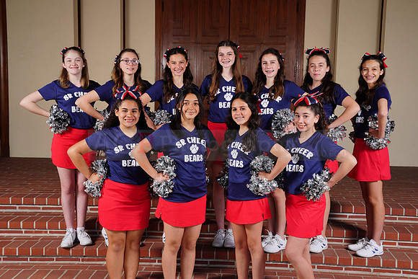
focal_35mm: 52
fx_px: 604
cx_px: 209
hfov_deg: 38.2
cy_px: 140
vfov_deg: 26.0
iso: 200
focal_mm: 52
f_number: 6.3
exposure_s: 1/200
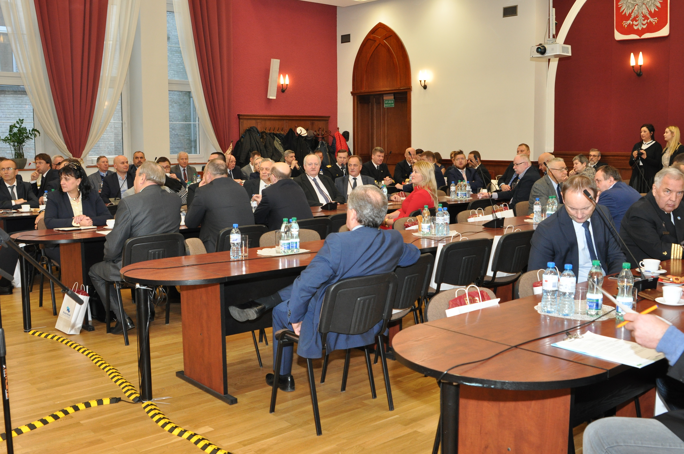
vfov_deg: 36.8
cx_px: 342
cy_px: 227
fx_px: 683
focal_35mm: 36
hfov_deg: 53.2
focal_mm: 24
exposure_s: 1/60
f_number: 5.6
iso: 800
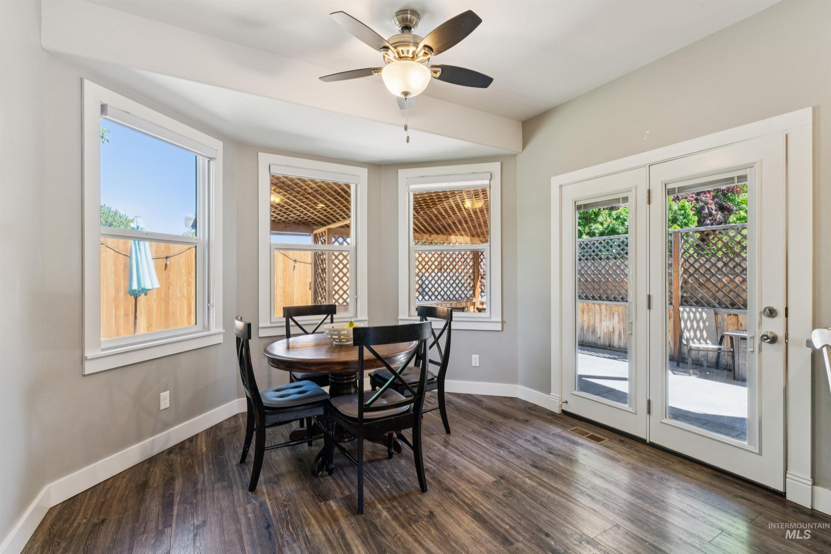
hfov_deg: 95.3
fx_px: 379
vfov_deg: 72.4
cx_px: 416
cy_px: 277
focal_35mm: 16
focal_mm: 16.4
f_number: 13
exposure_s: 1/13
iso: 400
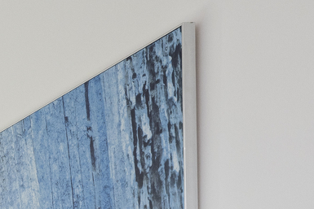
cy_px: 420
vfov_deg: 10.8
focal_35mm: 116
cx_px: -486
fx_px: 1015
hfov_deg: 12.7
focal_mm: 17.5
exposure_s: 1/6
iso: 100
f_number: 8
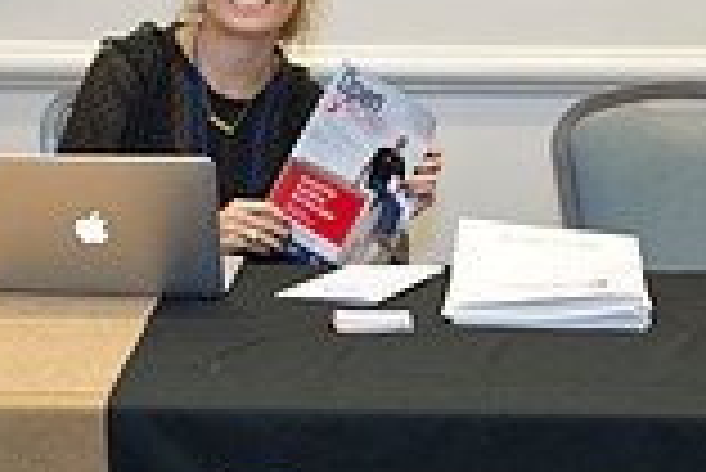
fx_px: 2532
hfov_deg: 15.9
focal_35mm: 129
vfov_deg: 10.7
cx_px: 382
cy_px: 207
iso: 1600
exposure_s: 1/125
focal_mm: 35
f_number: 2.8
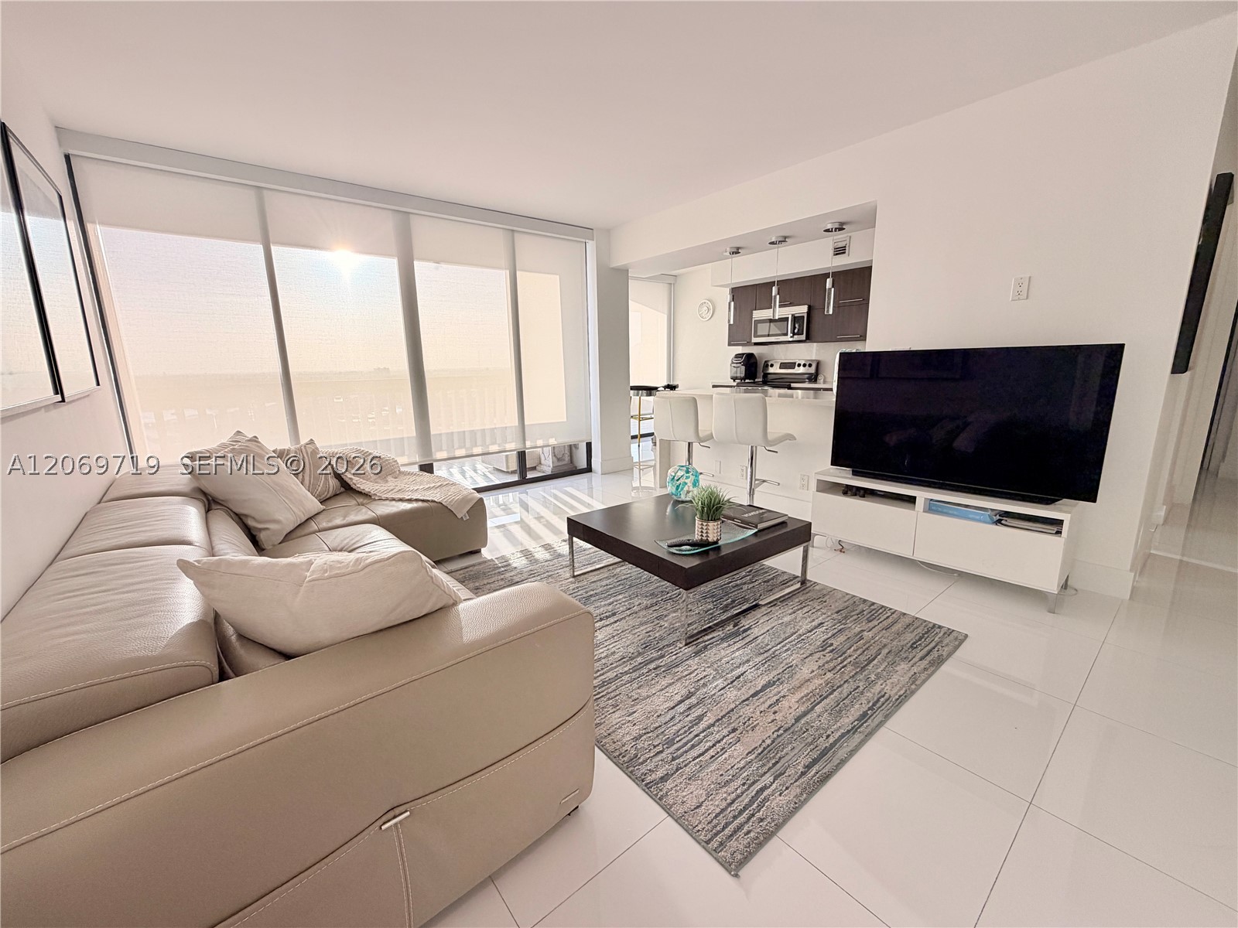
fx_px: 501
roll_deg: +1.4
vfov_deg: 85.7
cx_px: 619
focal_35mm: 14
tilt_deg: -11.5
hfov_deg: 102.1
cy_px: 464
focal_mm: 2.22
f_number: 2.2
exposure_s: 1/162
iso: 50
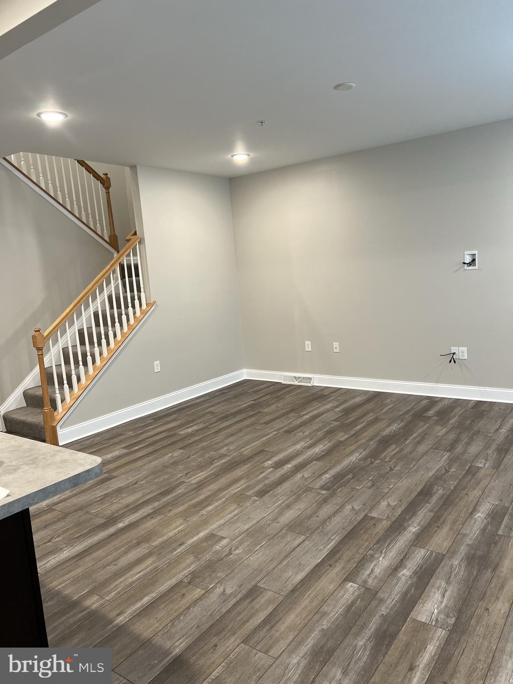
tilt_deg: -8.1
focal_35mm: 26
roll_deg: +4.5
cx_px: 256
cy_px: 342
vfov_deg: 67.3
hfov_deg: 53.1
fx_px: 514
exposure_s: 1/60
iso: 125
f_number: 1.5
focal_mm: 5.7
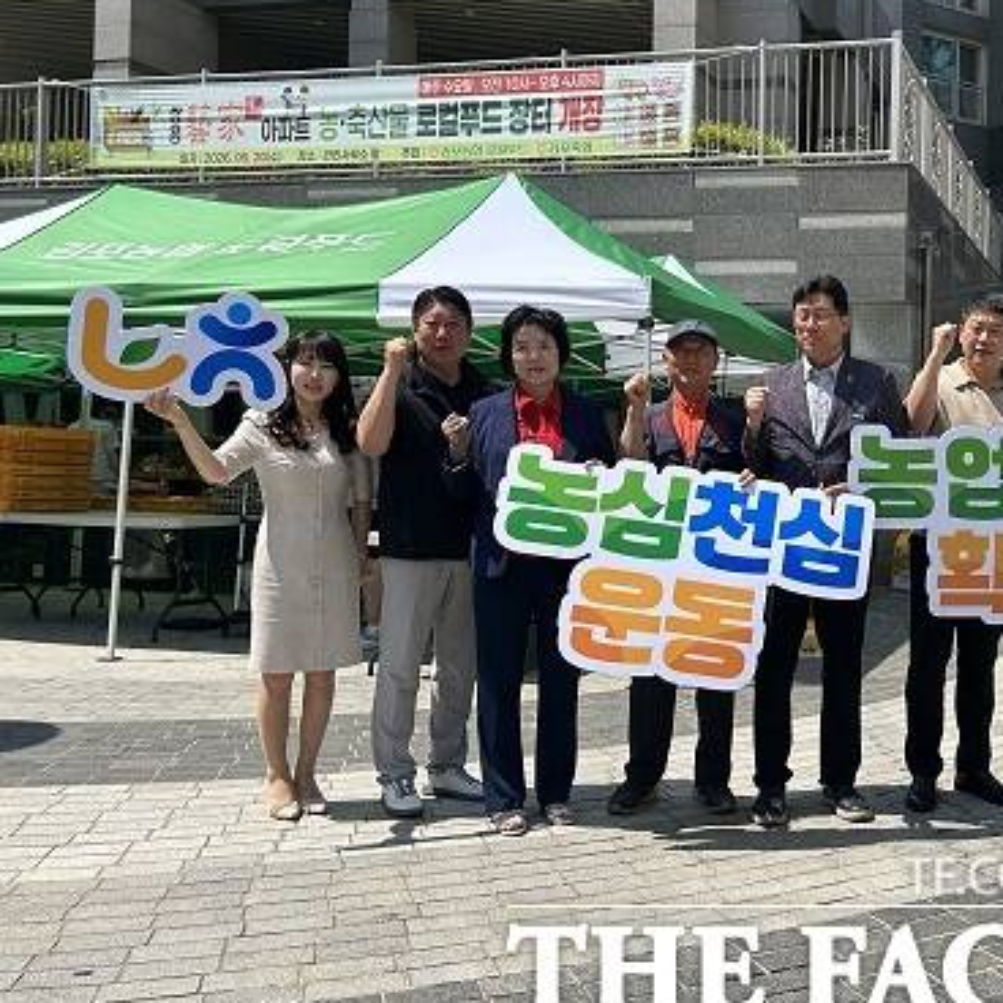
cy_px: 409
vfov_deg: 41.7
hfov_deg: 40.1
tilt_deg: +2.0
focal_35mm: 40
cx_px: 807
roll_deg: -2.8
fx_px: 1311
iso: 50
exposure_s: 1/3356
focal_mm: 5.7
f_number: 1.5
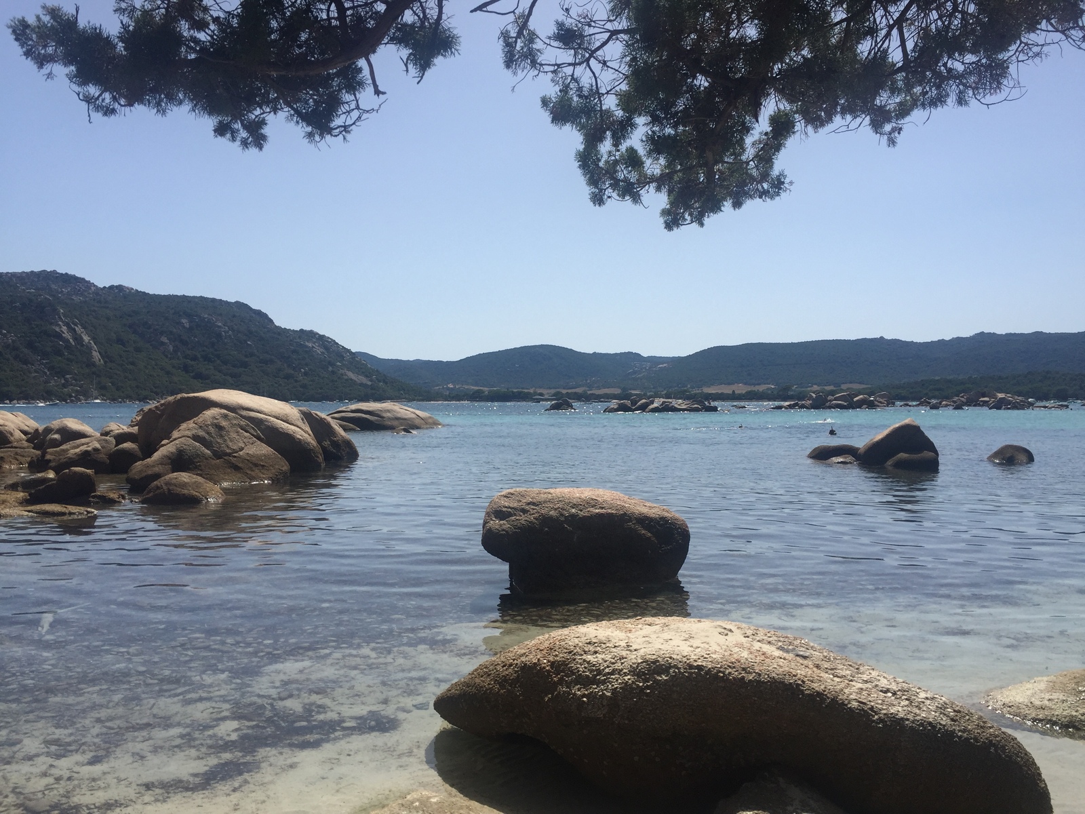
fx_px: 909
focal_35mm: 29
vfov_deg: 48.2
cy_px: 407
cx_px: 542
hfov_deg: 61.7
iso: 32
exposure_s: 1/3300
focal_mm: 4.15
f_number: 2.2
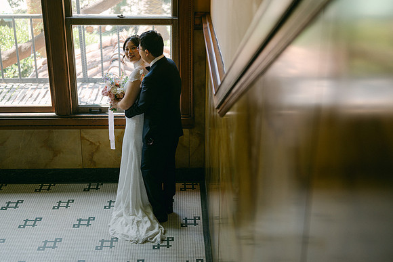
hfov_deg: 38.7
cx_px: 196
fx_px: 560
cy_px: 131
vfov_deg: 26.3
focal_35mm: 51
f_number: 1.8
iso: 90
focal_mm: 50
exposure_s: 1/125
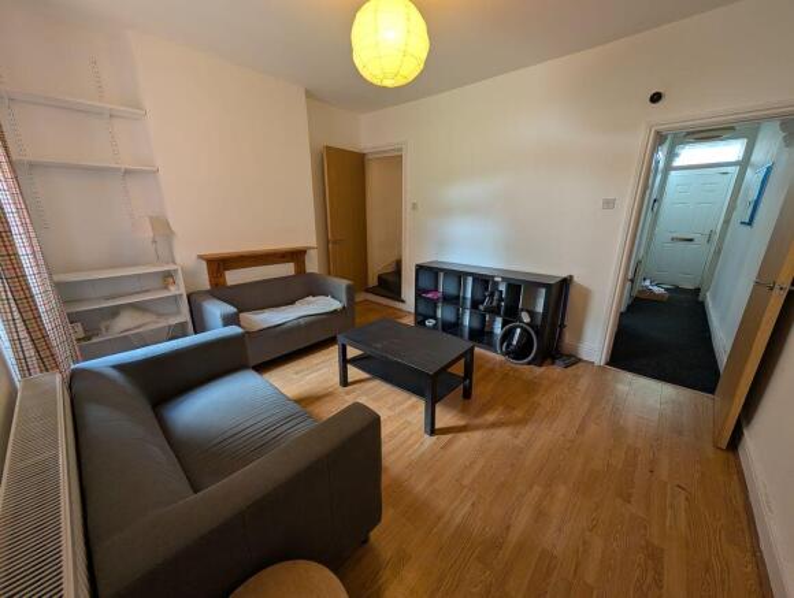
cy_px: 299
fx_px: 276
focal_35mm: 12
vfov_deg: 94.7
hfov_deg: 110.4
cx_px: 397
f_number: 1.7
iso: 85
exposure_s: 1/23.8
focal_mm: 2.02
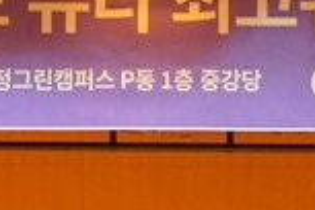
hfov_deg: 11.2
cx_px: 19
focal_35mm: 182
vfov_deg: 7.0
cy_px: 542
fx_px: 1592
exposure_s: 1/125
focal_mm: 29
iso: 12800
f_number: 8
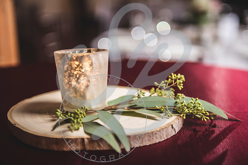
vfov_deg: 21.9
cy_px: 82
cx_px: 124
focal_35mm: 62
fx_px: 427
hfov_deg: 32.4
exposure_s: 1/200
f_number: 2.8
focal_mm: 62
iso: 100
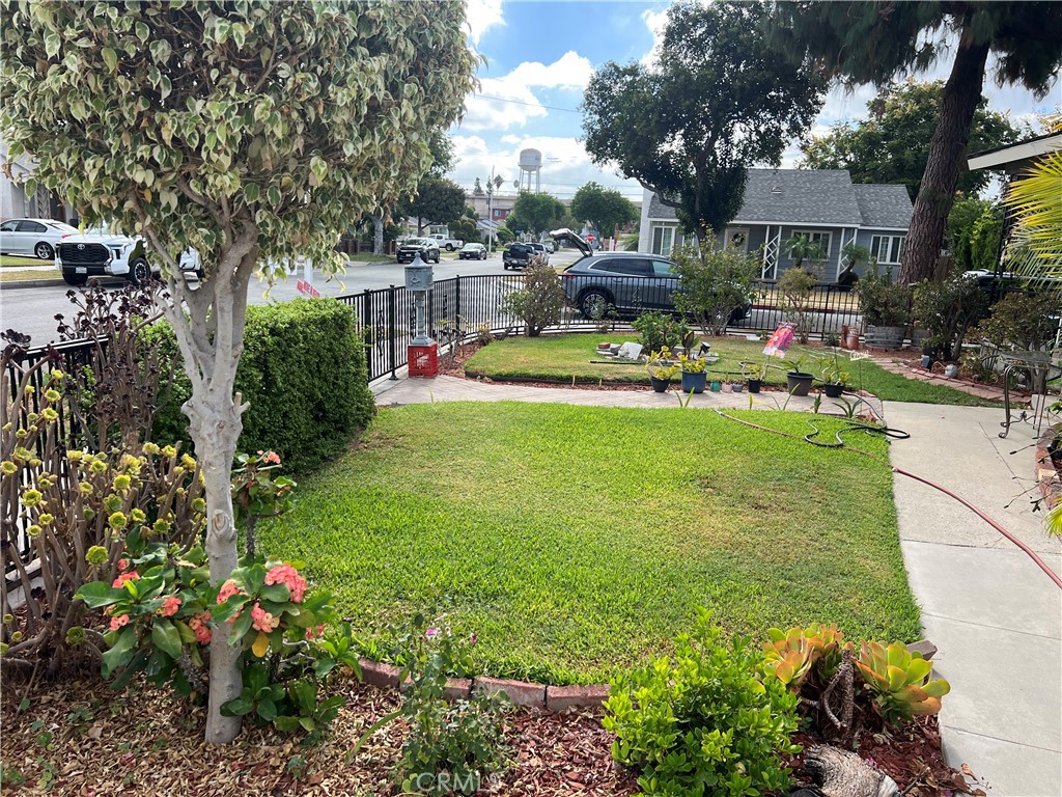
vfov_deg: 53.1
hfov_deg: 67.3
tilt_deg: -12.6
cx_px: 531
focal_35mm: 26
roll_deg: -3.8
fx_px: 798
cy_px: 398
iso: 50
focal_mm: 5.7
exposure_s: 1/1431
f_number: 1.5
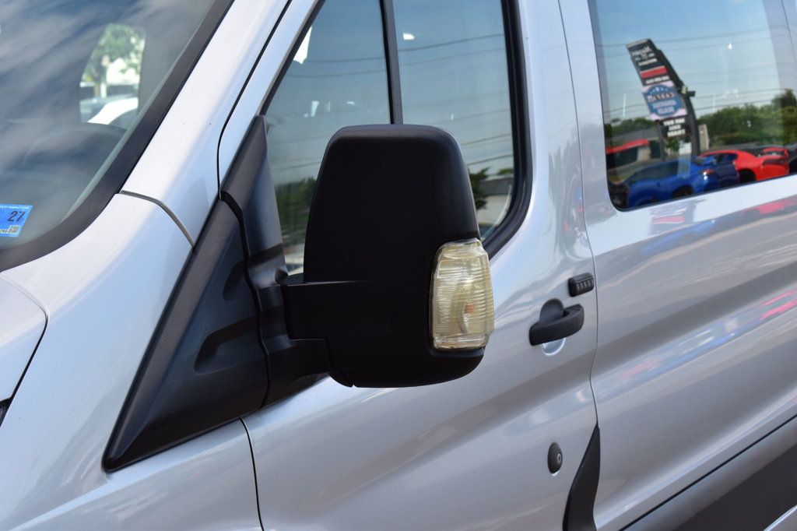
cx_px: 398
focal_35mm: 82
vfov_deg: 16.5
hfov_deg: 24.6
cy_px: 266
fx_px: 1826
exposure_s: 1/200
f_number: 10
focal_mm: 55
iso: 400
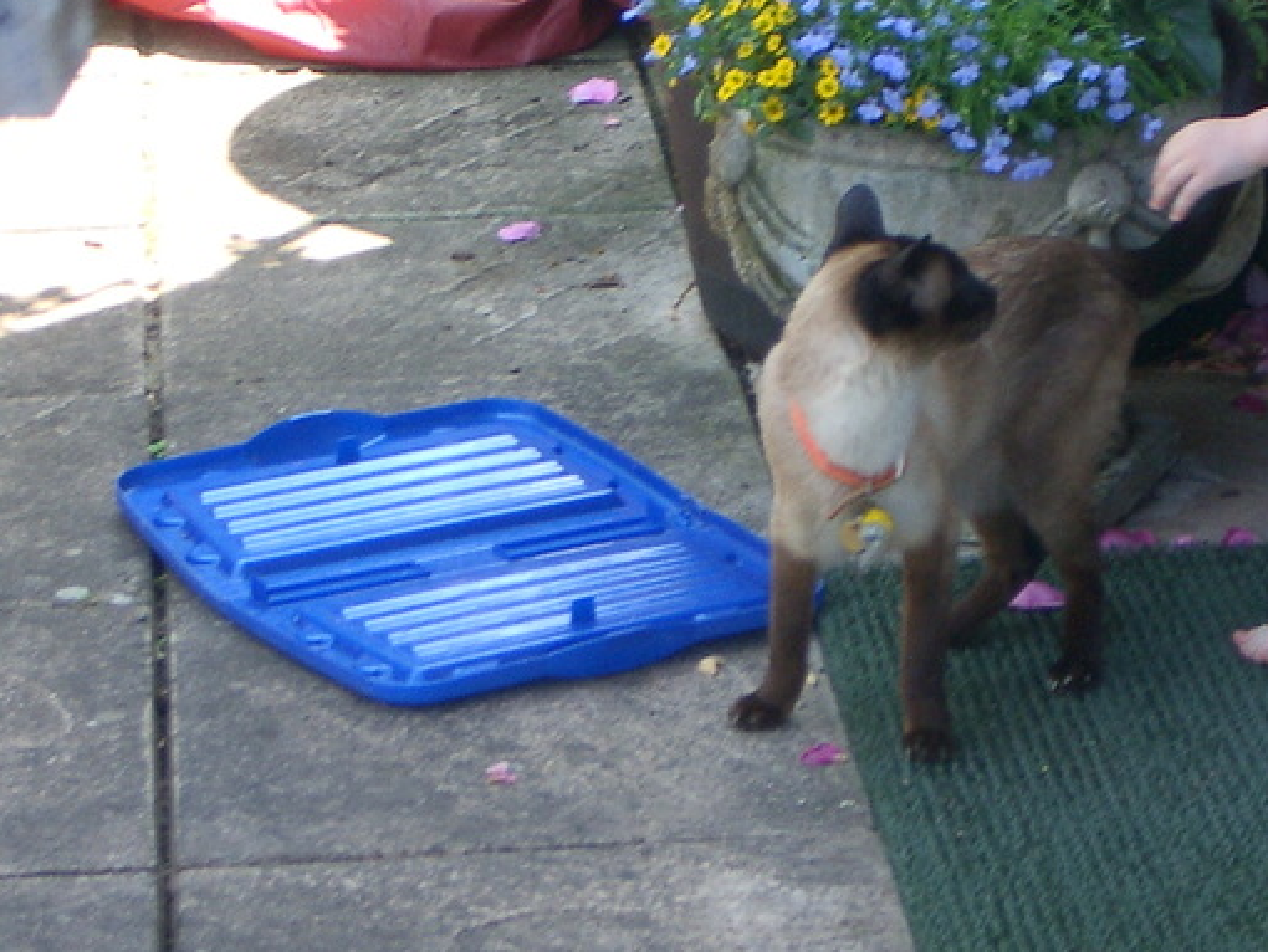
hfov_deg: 12.1
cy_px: 263
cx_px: 823
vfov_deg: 9.1
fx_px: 5974
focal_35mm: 163
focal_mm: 17.4
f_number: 4.8
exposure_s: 1/80
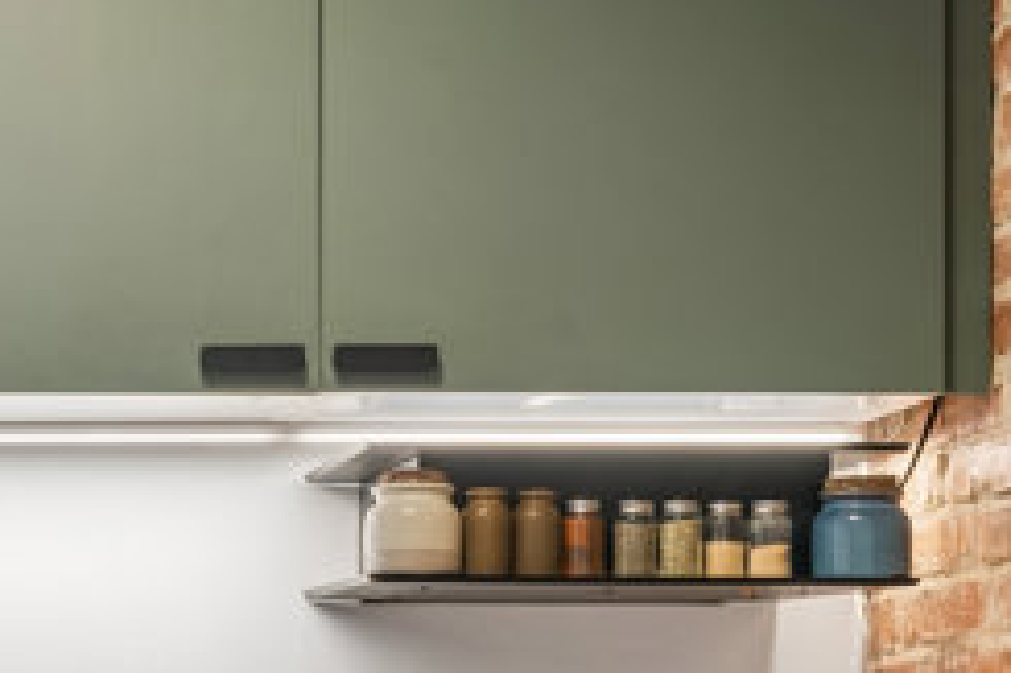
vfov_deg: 13.5
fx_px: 2750
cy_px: 828
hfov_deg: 20.0
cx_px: -74
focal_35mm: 98
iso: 125
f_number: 11
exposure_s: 1/1.25
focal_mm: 20
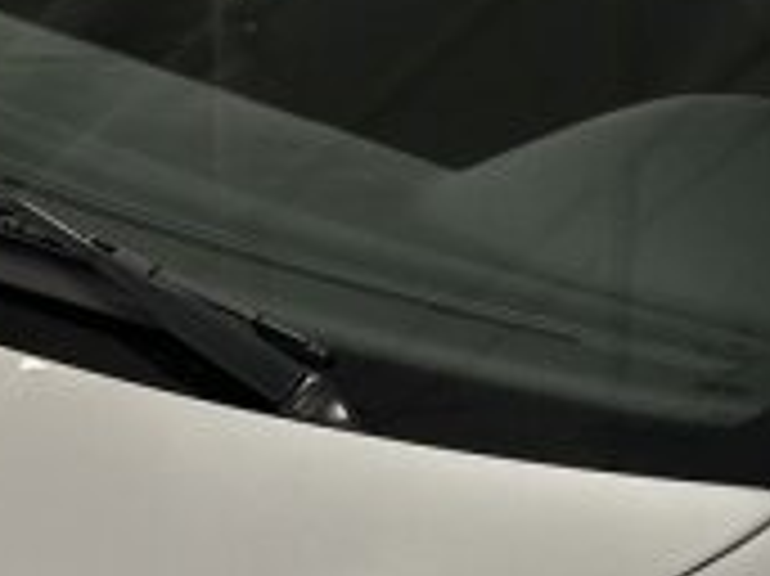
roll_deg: -0.5
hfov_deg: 10.9
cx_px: 797
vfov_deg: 8.2
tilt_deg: -17.5
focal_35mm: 180
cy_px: 292
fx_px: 4001
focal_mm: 6.86
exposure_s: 1/79
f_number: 1.78
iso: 125
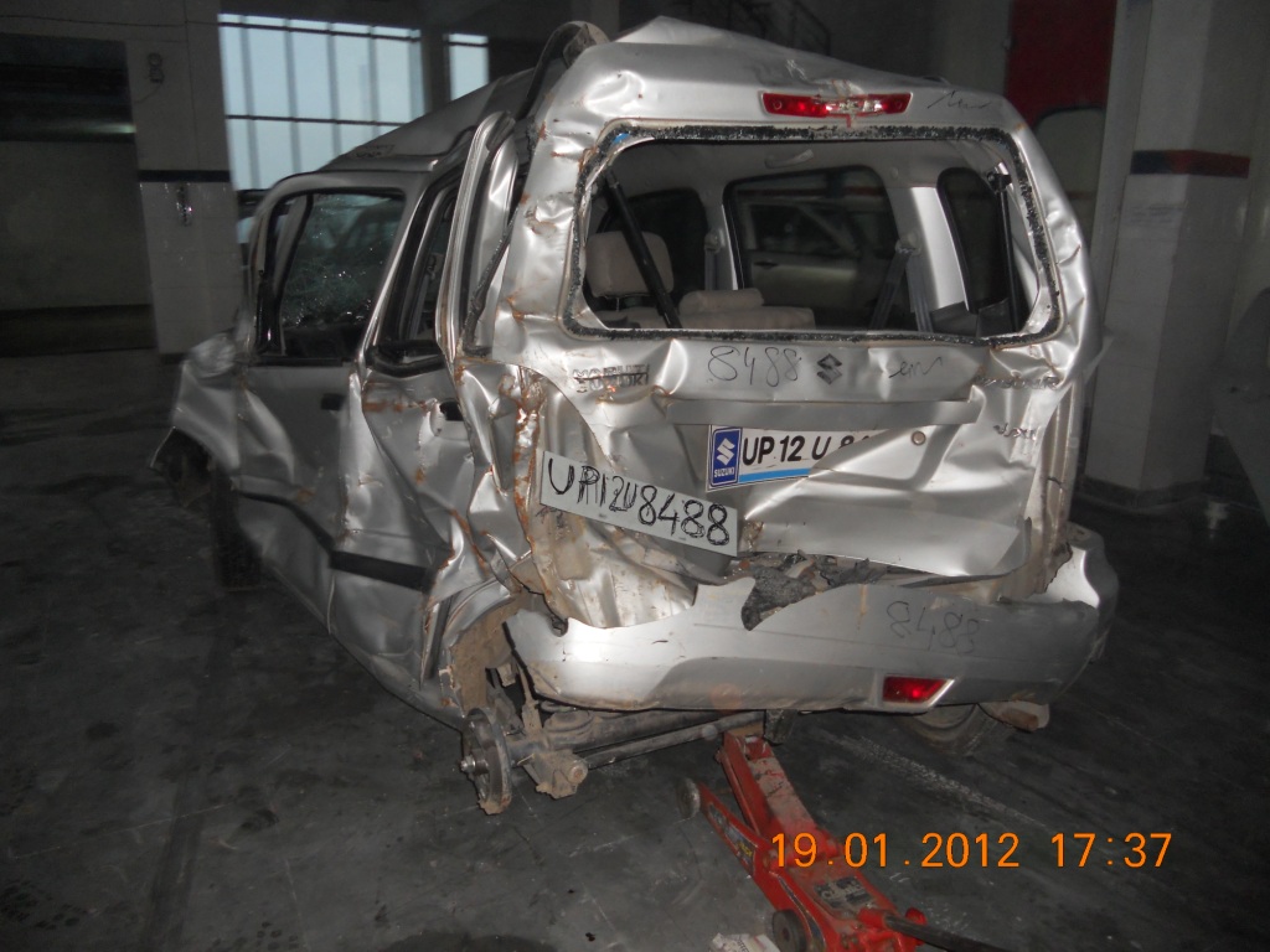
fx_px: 991
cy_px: 476
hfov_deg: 65.3
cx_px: 635
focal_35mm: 27
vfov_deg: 51.4
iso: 200
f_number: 3.2
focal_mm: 4.9
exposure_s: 1/25
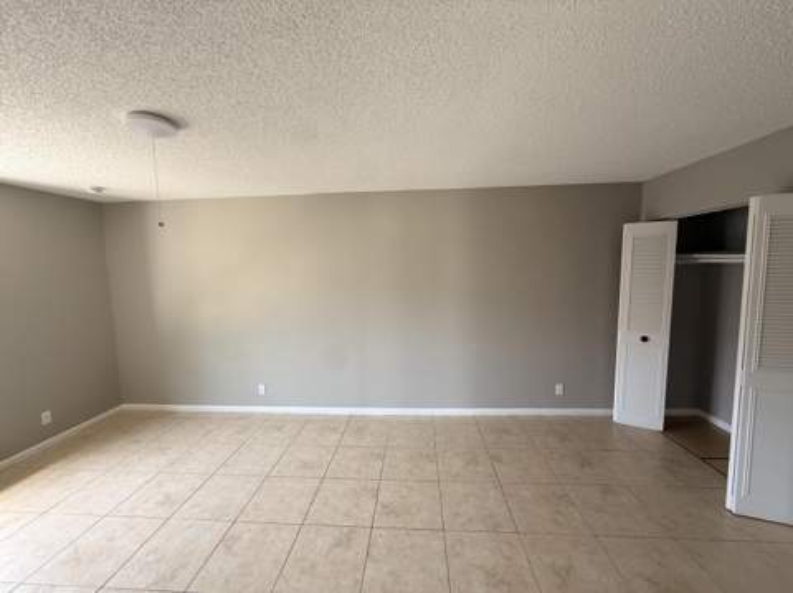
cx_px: 396
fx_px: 320
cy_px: 296
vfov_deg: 85.6
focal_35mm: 14
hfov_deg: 102.1
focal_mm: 2.22
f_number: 2.2
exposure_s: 1/99
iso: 160
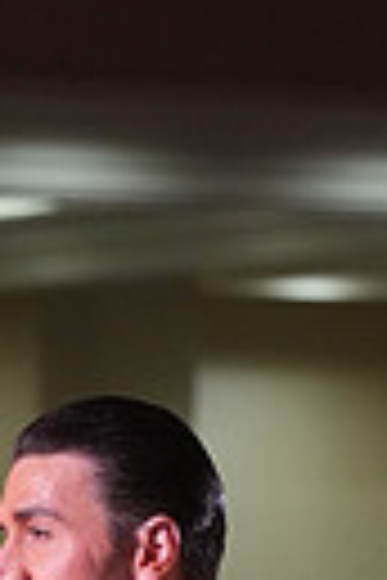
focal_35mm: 664
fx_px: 10706
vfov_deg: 3.1
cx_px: -115
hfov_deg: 2.1
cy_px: 1209
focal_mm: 148
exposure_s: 1/200
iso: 4000
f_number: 5.6
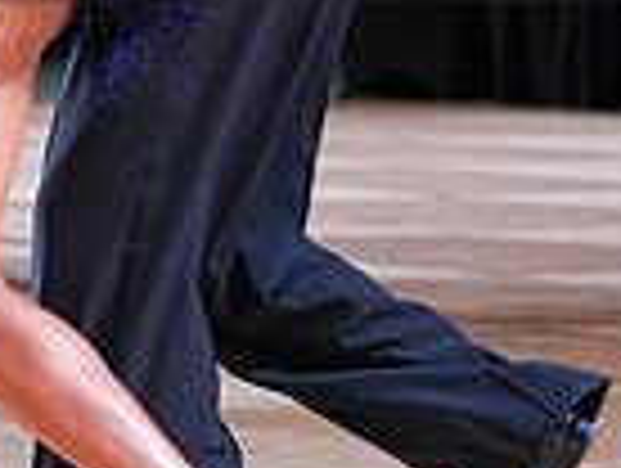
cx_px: 83
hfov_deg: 4.9
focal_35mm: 400
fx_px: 7188
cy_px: -144
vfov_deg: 3.7
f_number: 4
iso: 2500
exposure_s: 1/400
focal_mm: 99
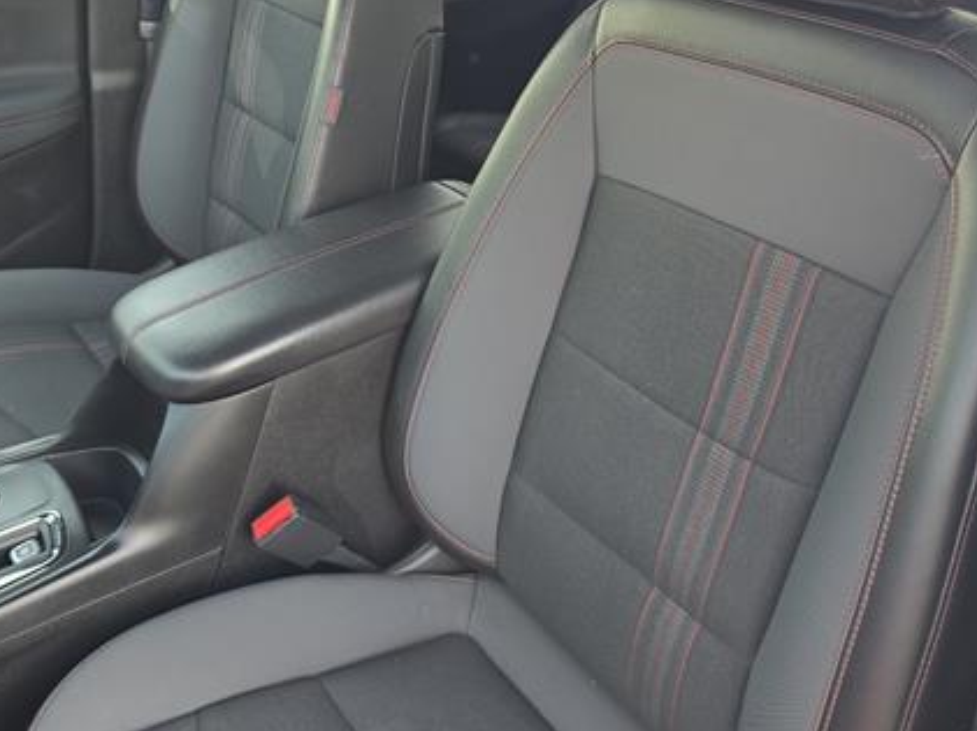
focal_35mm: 35
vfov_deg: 39.9
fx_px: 987
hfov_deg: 52.7
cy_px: 216
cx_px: 506
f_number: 1.7
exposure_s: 1/182
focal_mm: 6.3
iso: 80
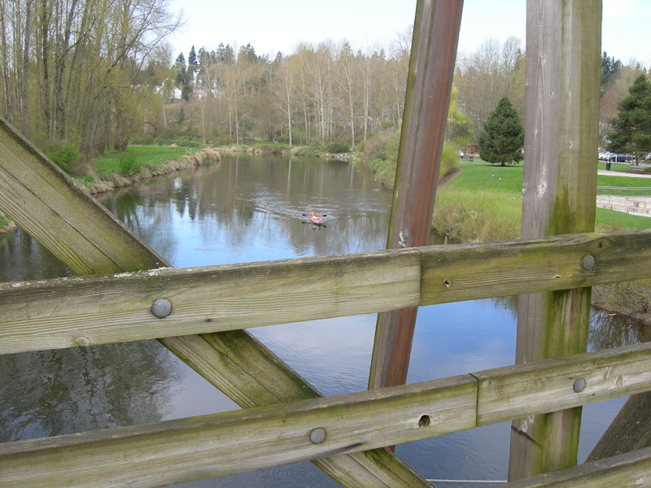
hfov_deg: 51.4
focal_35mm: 36
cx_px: 326
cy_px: 244
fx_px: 677
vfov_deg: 39.7
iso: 64
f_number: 4.3
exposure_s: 1/139
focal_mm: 7.5
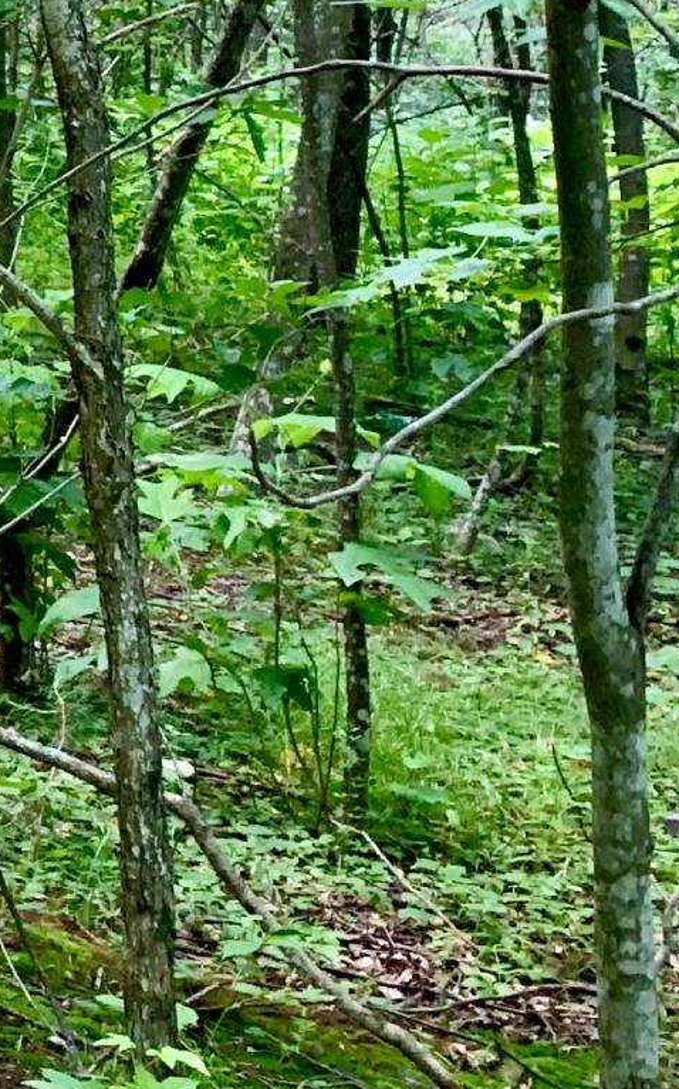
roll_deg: +2.7
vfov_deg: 18.8
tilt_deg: -2.2
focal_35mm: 108
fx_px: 3201
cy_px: -1
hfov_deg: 9.9
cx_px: -1172
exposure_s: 1/60
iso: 125
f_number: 1.8
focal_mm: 4.25
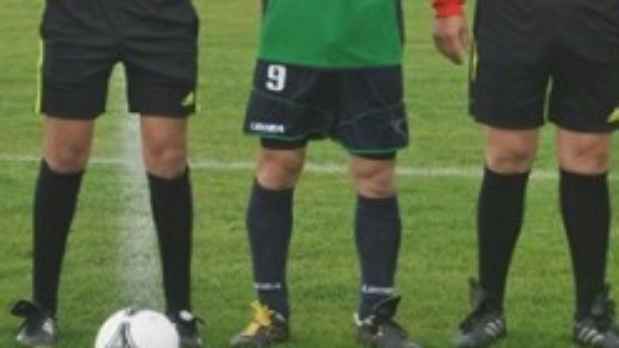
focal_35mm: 185
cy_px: -158
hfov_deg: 11.6
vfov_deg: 6.5
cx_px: 175
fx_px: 3037
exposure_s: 1/125
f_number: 5.6
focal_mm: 44
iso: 100
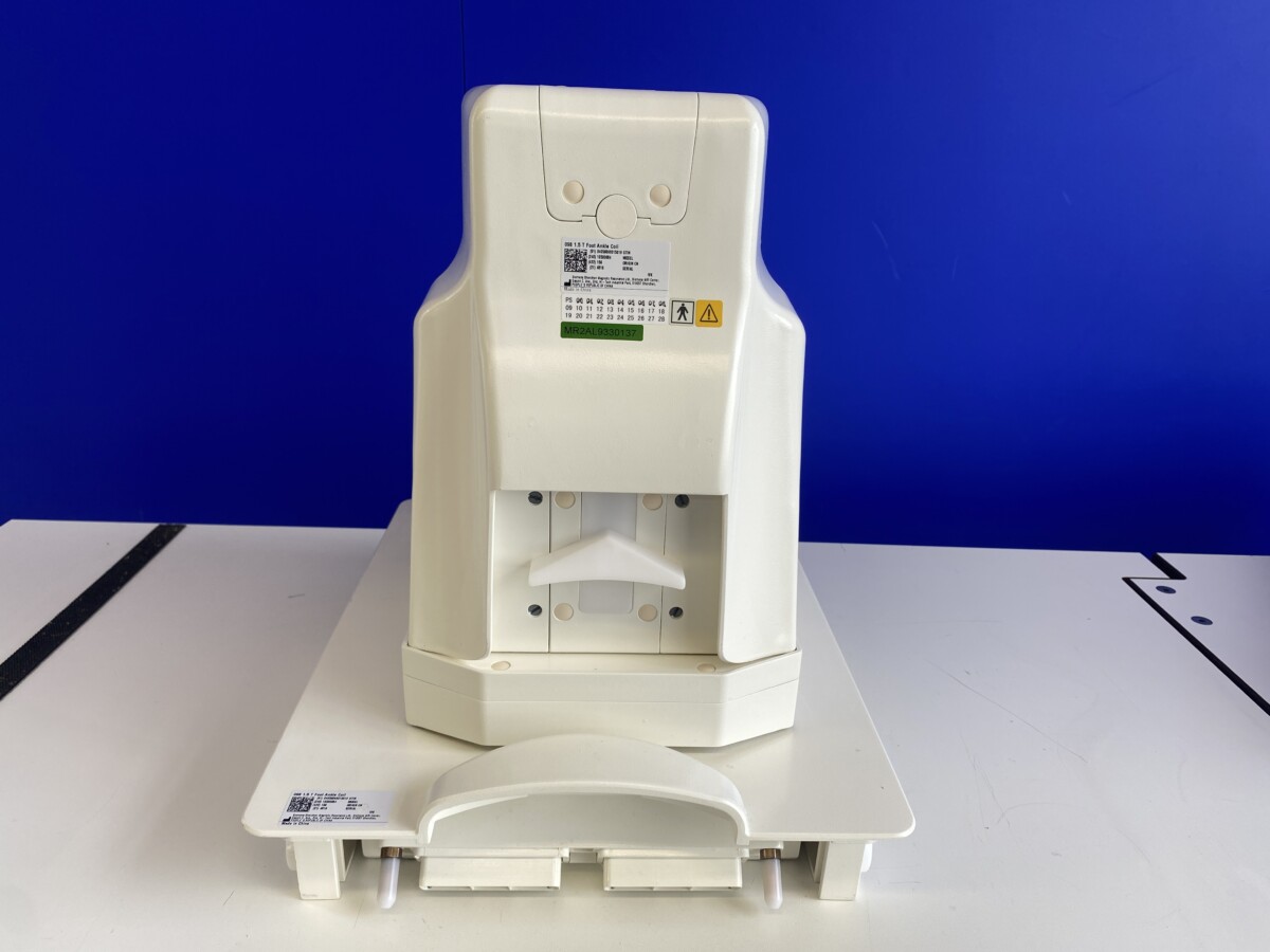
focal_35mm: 26
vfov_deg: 53.1
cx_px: 635
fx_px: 954
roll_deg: -0.8
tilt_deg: -19.0
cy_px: 476
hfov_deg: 67.3
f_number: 1.8
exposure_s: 1/114
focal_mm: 4.25
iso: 32
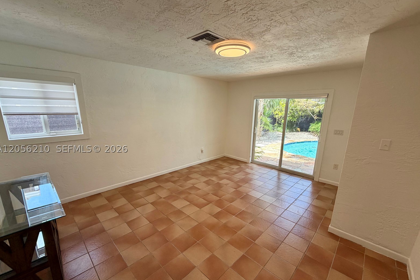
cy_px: 149
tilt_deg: -14.4
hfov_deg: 100.4
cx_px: 210
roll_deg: -1.2
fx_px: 175
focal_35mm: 15
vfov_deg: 77.2
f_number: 2.2
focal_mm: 2.22
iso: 125
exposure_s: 1/121
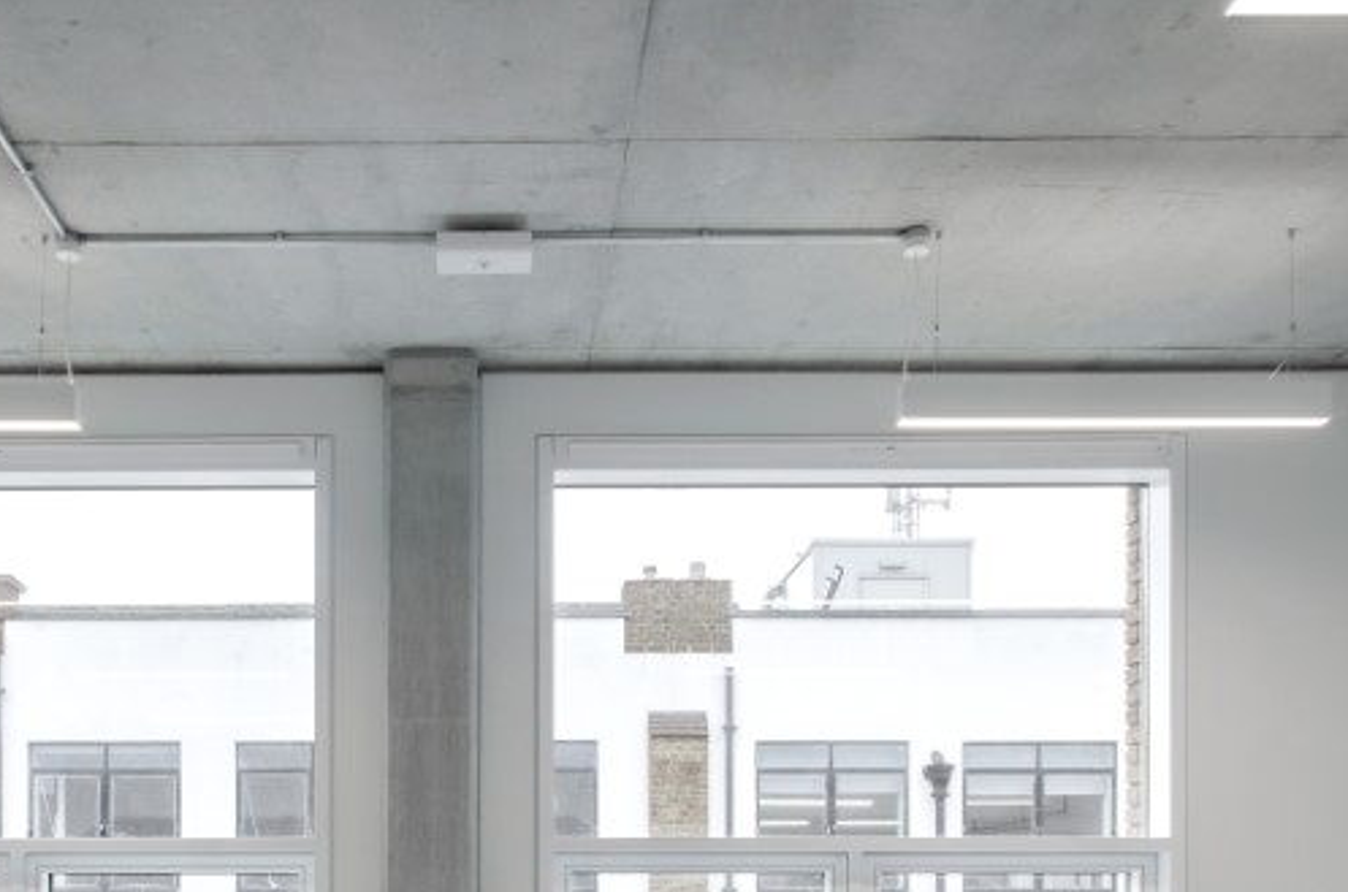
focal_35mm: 35
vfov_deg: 33.8
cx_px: 496
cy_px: 925
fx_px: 1308
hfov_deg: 53.9
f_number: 8
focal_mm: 10
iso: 100
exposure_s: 1/15
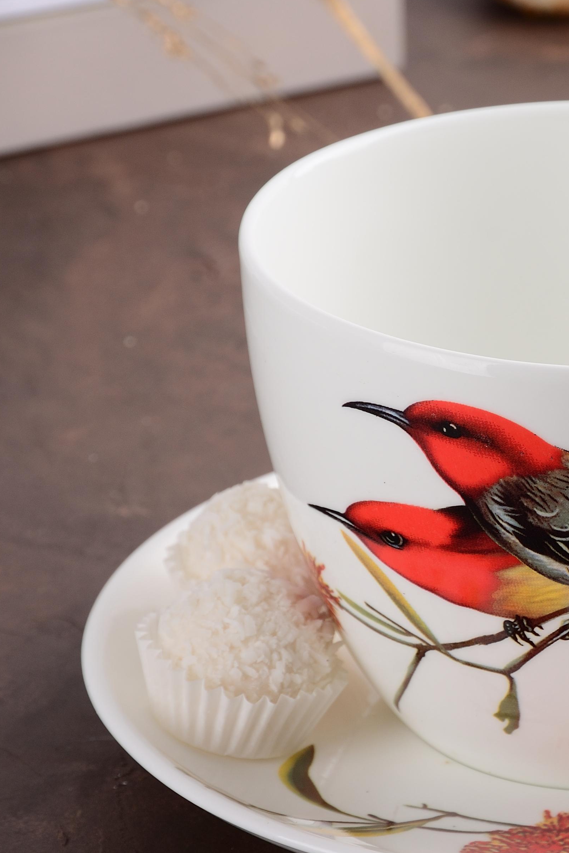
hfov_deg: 6.0
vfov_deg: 9.0
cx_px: 588
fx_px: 5400
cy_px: 347
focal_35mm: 228
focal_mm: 95
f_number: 11
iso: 100
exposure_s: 1/160
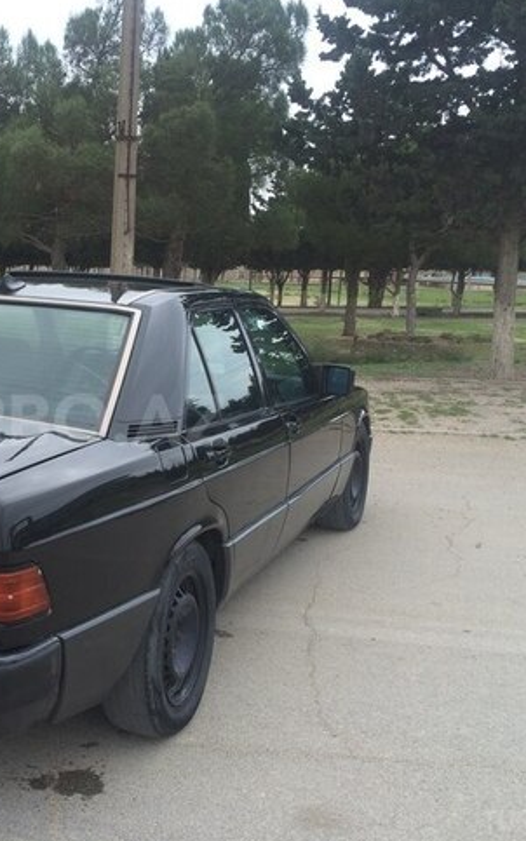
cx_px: 47
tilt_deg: -10.7
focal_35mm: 42
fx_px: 963
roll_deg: +0.3
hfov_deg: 29.2
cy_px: 420
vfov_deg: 47.2
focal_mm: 4.15
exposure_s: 1/229
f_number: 2.2
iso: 32
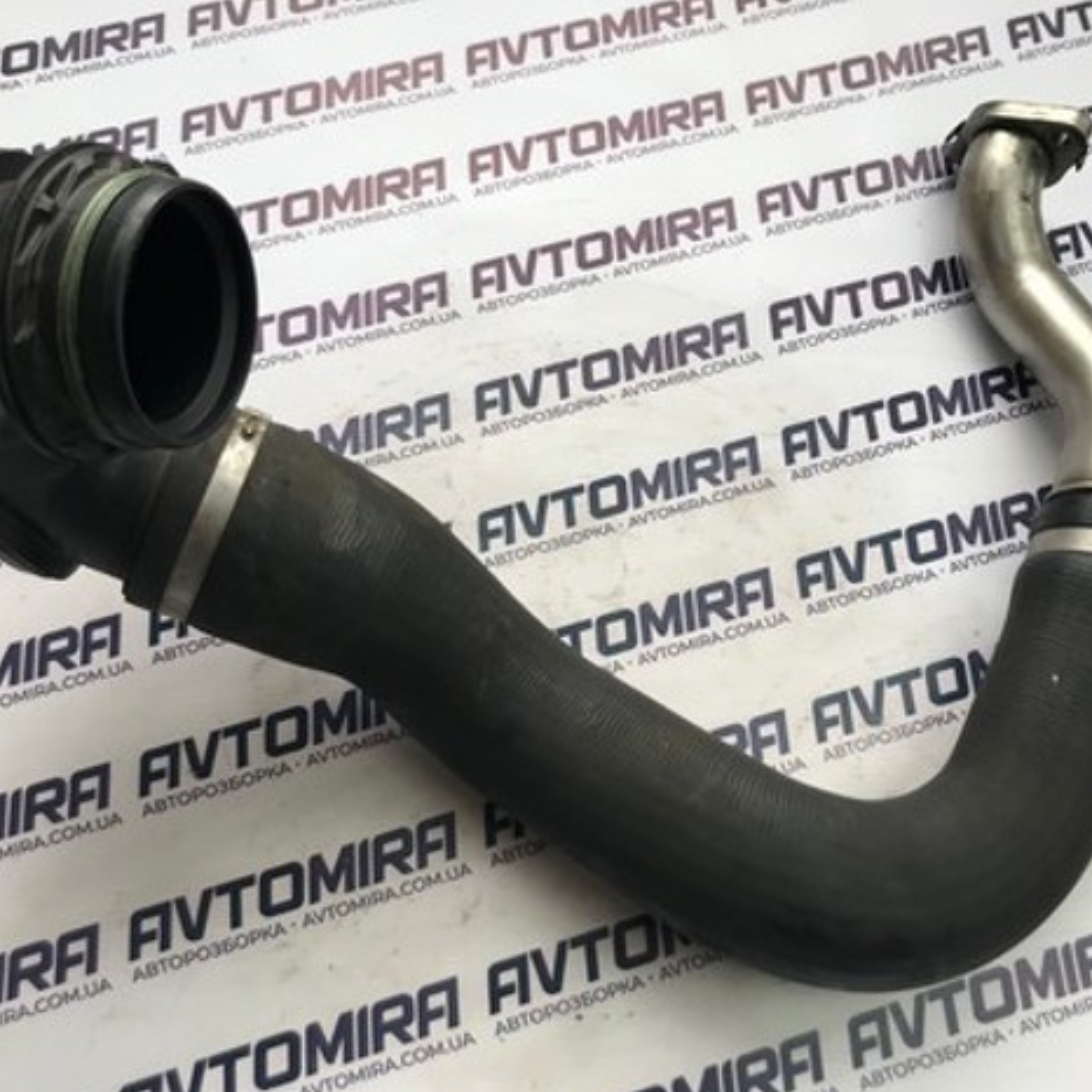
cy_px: 558
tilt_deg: -71.8
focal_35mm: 34
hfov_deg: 48.4
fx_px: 1213
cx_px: 539
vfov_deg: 48.4
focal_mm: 3.99
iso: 20
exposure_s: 1/141
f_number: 1.8
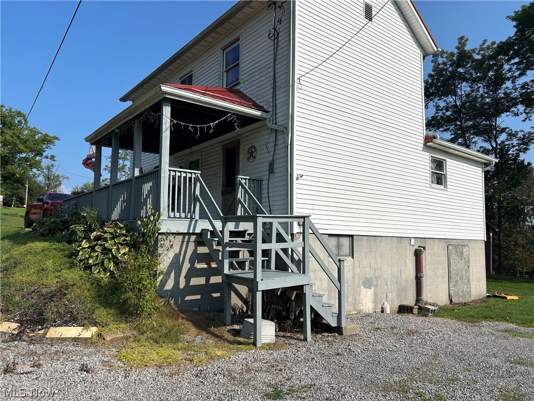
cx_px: 267
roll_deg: -0.2
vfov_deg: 53.1
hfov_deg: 67.3
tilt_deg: +5.5
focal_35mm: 26
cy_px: 200
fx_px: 401
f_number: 1.5
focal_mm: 5.7
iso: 50
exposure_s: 1/8696
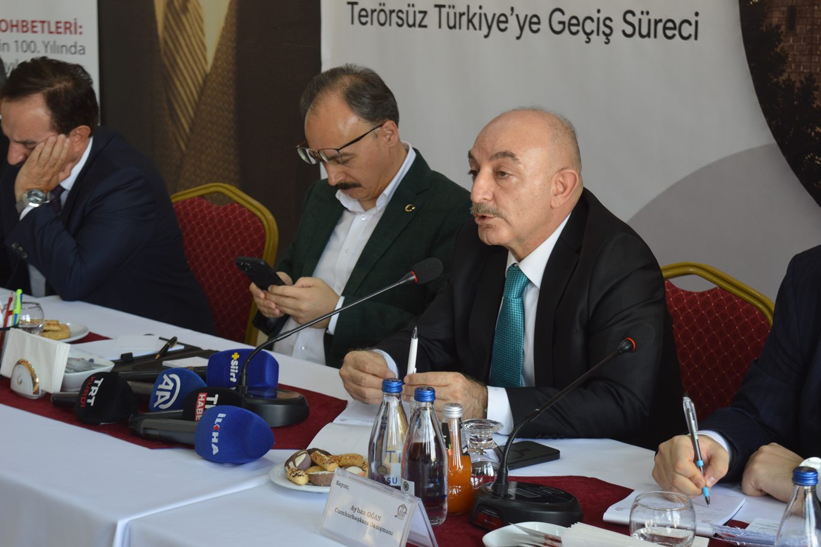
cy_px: 274
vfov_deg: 18.9
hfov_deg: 28.1
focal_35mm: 72
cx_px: 410
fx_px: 1642
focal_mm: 48
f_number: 5.3
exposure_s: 1/50
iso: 400
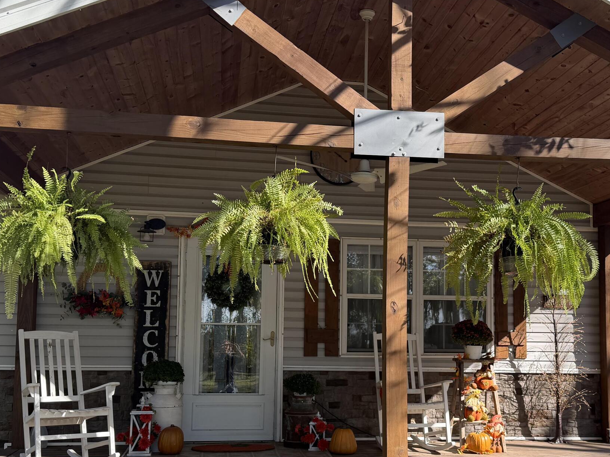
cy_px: 283
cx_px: 351
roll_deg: +0.3
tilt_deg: +3.5
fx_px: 775
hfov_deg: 42.8
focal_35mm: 44
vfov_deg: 32.7
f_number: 1.78
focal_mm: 6.76
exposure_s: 1/1139
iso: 100
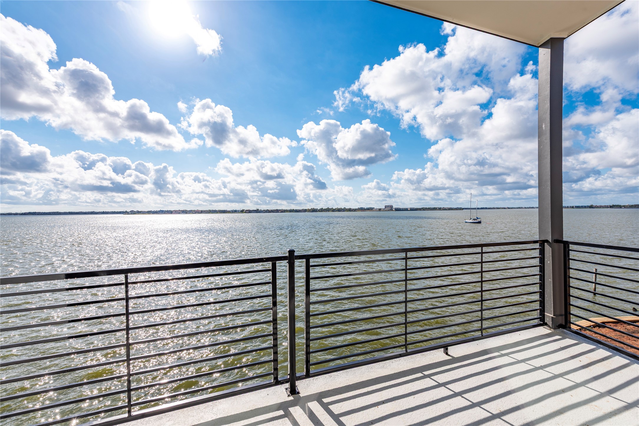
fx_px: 266
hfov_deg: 100.4
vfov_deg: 77.4
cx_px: 320
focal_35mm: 15
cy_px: 213
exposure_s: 1/250
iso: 100
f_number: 10
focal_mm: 15
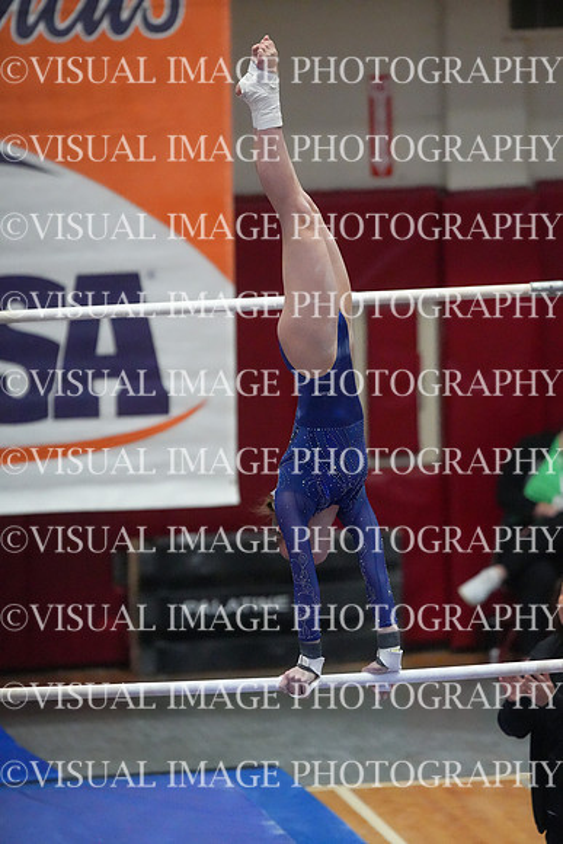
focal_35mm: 300
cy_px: 422
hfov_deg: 4.6
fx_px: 7033
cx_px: 282
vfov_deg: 6.9
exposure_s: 1/1600
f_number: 3.5
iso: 20000
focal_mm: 300
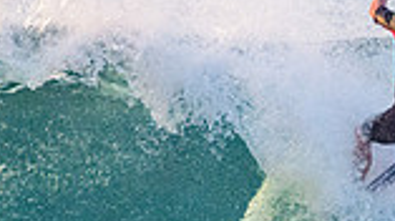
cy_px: 29
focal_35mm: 2367
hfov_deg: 0.9
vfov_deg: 0.5
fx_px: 24770
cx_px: 712
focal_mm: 500
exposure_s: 1/2000
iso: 2800
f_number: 5.6
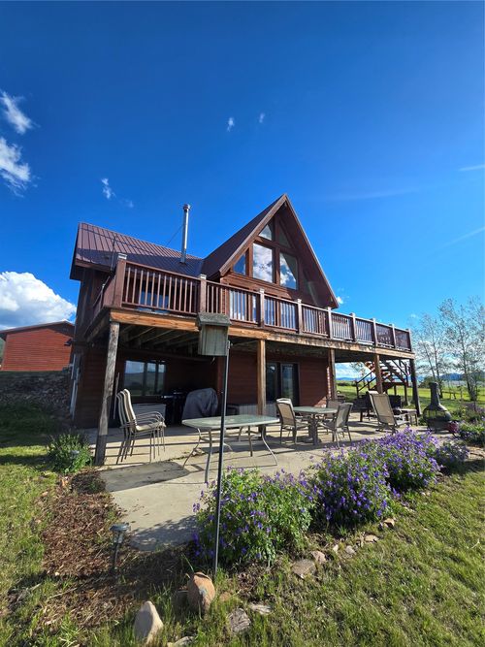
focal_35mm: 13
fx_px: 243
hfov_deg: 89.9
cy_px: 324
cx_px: 242
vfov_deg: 106.2
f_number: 2.2
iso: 50
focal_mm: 2.2
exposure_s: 1/1354
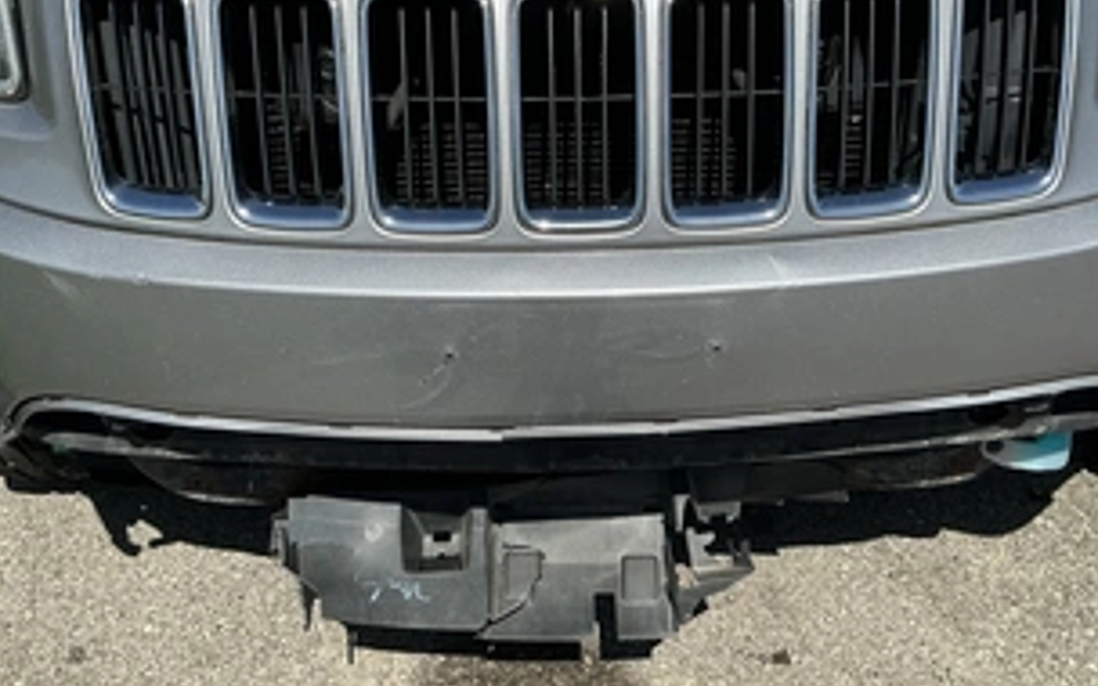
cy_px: 253
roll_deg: -1.3
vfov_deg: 32.6
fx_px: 1167
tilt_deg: -25.9
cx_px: 585
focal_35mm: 39
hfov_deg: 50.4
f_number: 1.8
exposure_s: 1/2427
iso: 25
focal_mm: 3
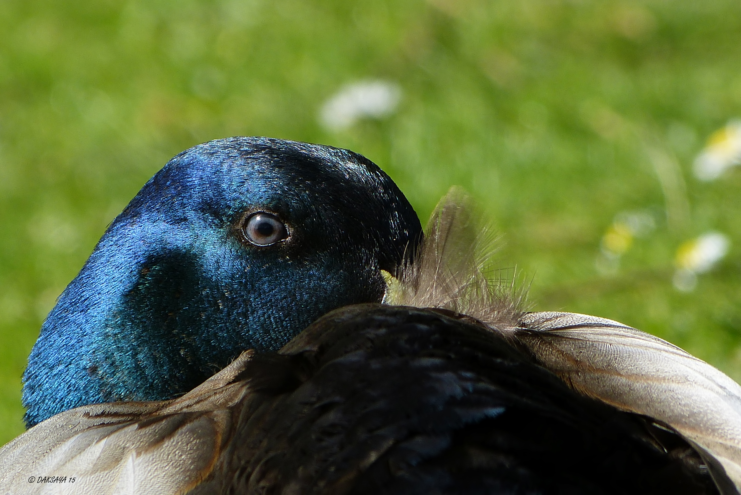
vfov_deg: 1.8
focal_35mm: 759
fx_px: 15626
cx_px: 370
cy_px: 248
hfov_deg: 2.7
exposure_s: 1/400
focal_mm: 108
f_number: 5.2
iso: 100
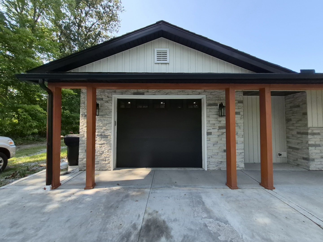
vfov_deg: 89.9
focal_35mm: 13
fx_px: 121
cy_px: 121
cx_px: 162
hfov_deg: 106.2
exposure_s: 1/714
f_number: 2.2
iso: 40
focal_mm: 1.74
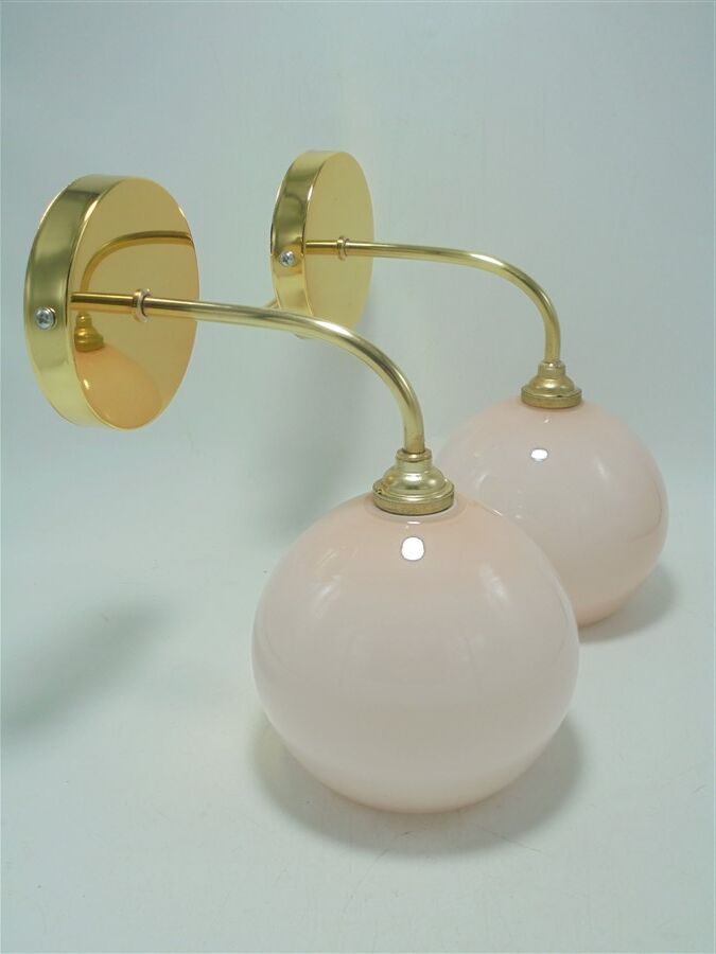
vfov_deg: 54.0
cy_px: 477
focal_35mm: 34
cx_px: 358
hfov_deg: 41.8
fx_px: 938
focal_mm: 6.1
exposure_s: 1/100
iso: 100
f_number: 4
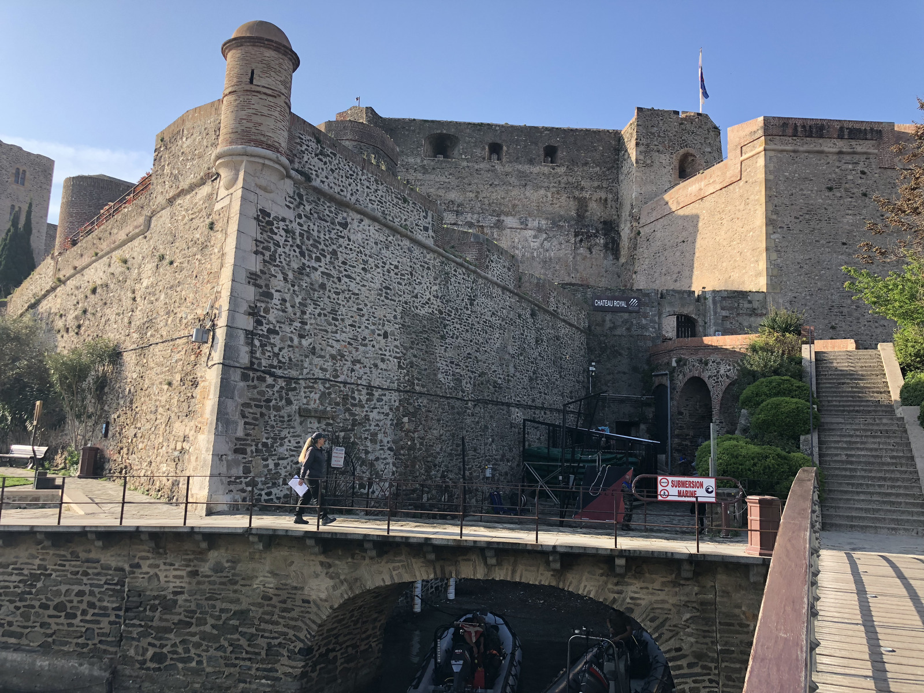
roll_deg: -1.7
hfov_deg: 63.4
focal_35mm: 28
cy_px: 346
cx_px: 462
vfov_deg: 49.7
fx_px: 747
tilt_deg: +9.4
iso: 20
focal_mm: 4
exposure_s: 1/774
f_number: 1.8
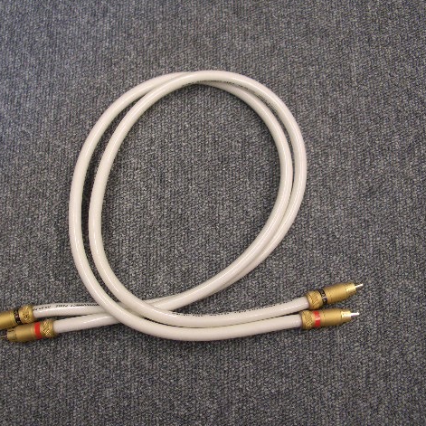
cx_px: 183
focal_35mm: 42
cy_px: 210
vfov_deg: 40.0
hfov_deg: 39.9
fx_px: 585
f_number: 2.6
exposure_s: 1/25
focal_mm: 5.8
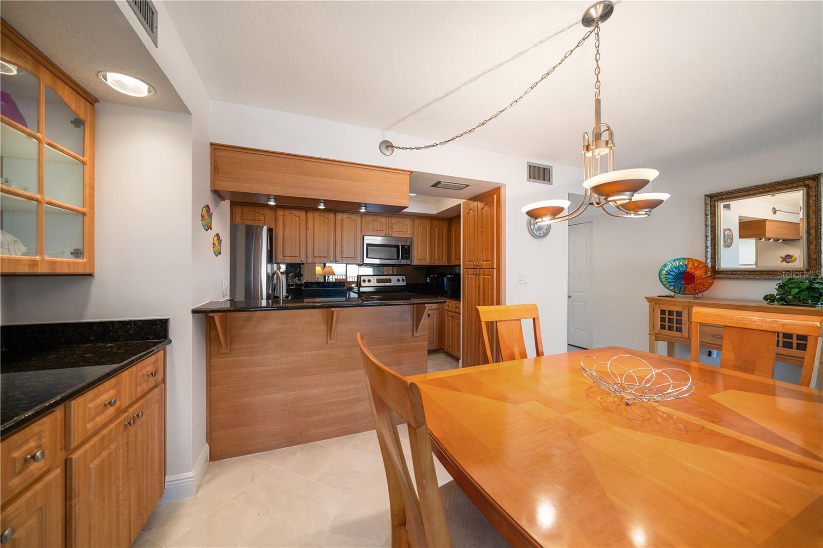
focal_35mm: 12
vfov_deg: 90.0
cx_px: 412
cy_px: 274
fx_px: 274
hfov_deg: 112.6
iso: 100
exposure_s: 1/6
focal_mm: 12
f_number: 5
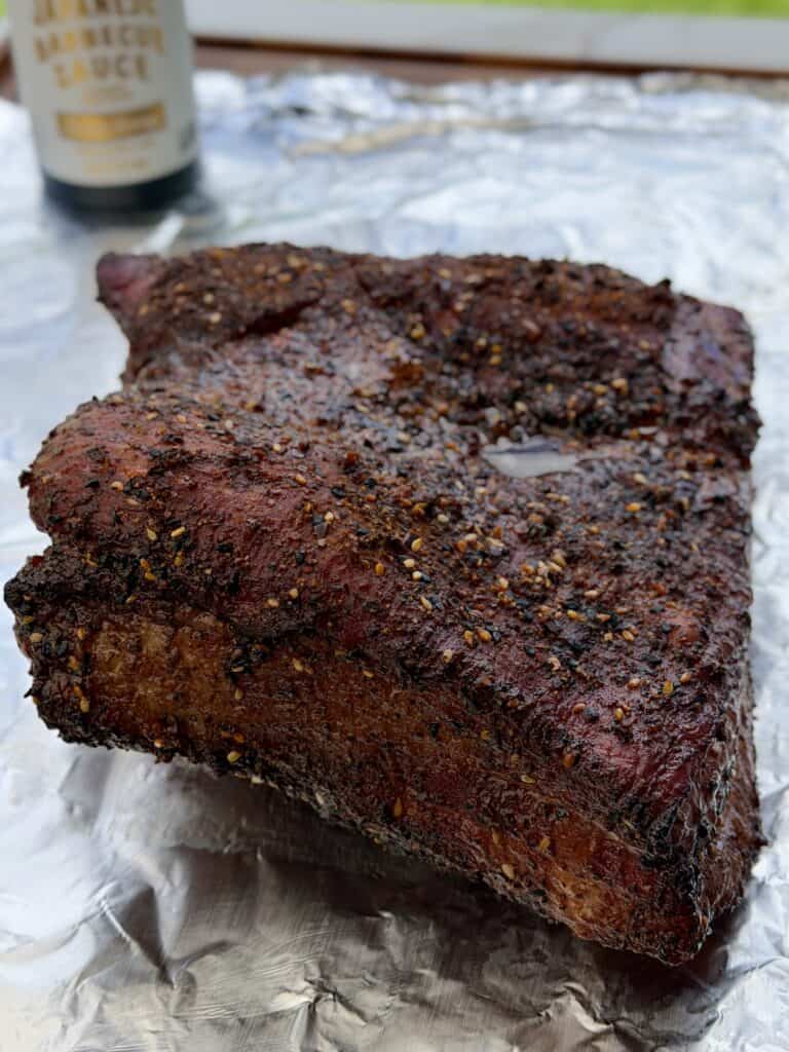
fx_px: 1459
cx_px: 394
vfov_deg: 39.7
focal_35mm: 48
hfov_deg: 30.3
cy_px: 526
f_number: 1.78
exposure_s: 1/2088
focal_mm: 6.76
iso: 80
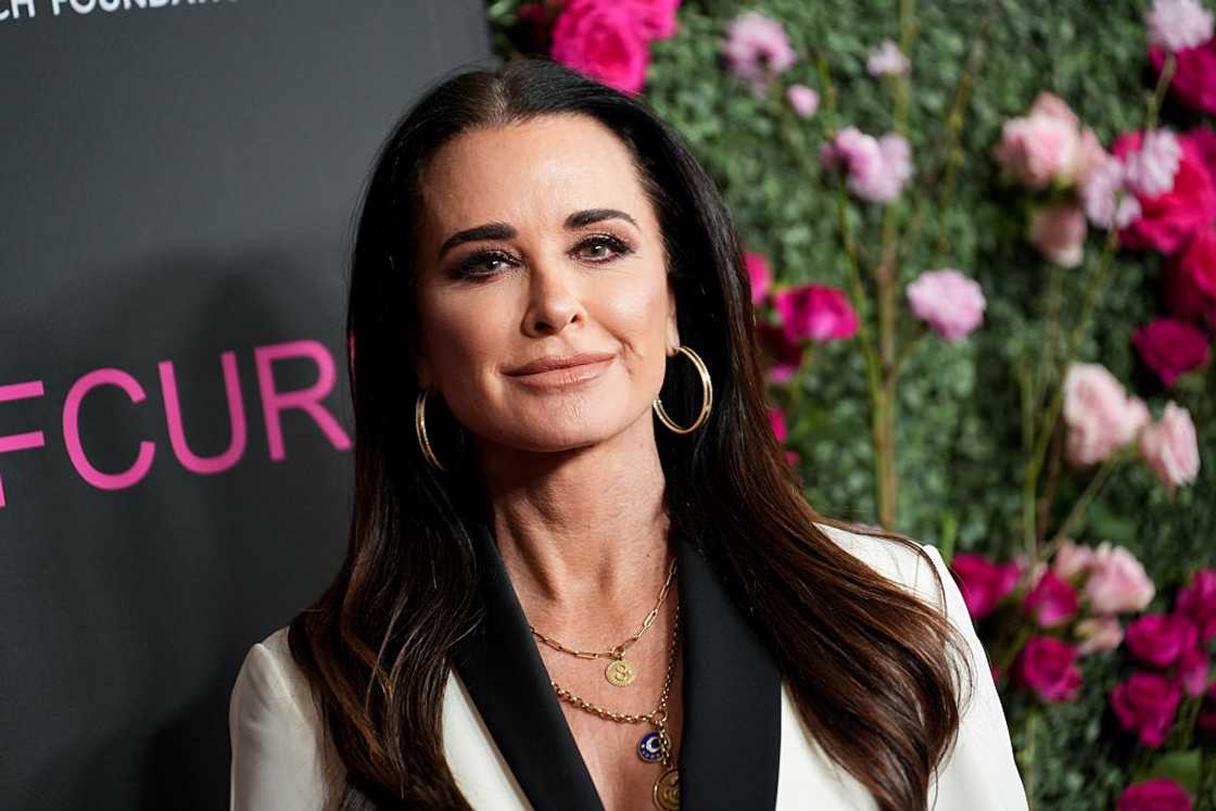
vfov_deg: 9.2
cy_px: 406
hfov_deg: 13.7
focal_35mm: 150
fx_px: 5067
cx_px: 608
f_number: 2.8
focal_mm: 150
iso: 2000
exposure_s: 1/250
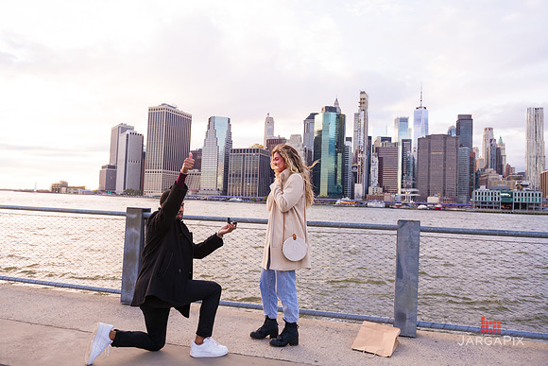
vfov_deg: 48.0
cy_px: 183
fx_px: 411
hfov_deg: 67.4
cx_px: 274
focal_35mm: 27
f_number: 4
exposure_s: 1/200
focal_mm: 27
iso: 250
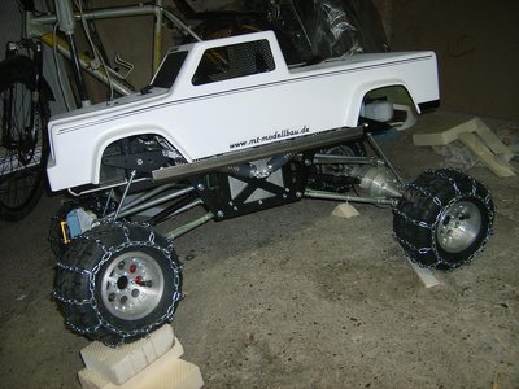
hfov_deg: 52.6
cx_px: 260
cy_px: 194
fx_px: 525
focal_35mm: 35
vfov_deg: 40.7
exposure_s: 1/30
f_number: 2.8
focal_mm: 5.8
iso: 100
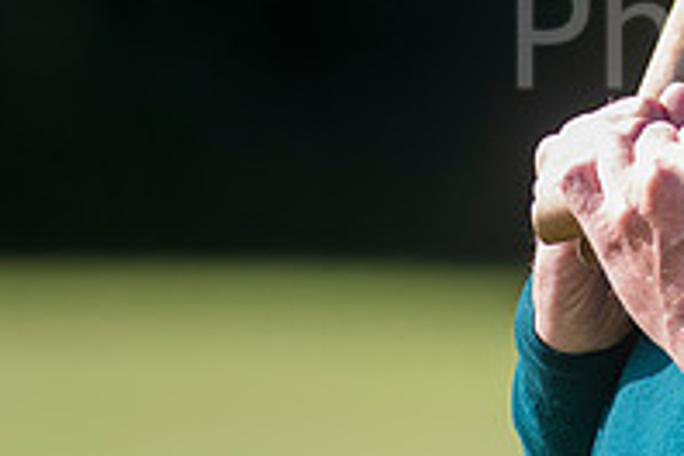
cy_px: -130
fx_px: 16700
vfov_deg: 1.6
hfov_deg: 2.3
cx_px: 964
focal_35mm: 879
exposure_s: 1/1600
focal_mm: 300
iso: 500
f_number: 4
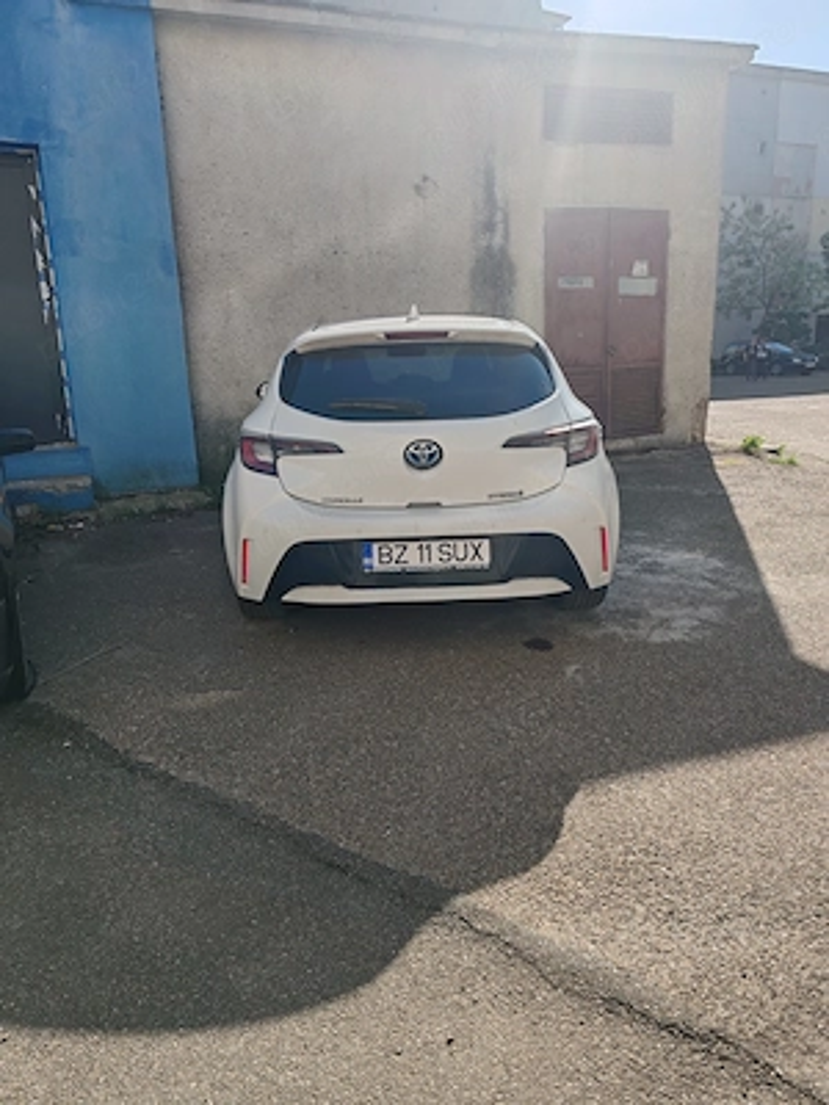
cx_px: 414
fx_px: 862
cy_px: 552
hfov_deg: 51.4
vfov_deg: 65.3
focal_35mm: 27
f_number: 1.9
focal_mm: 6.12
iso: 50
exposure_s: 1/1300
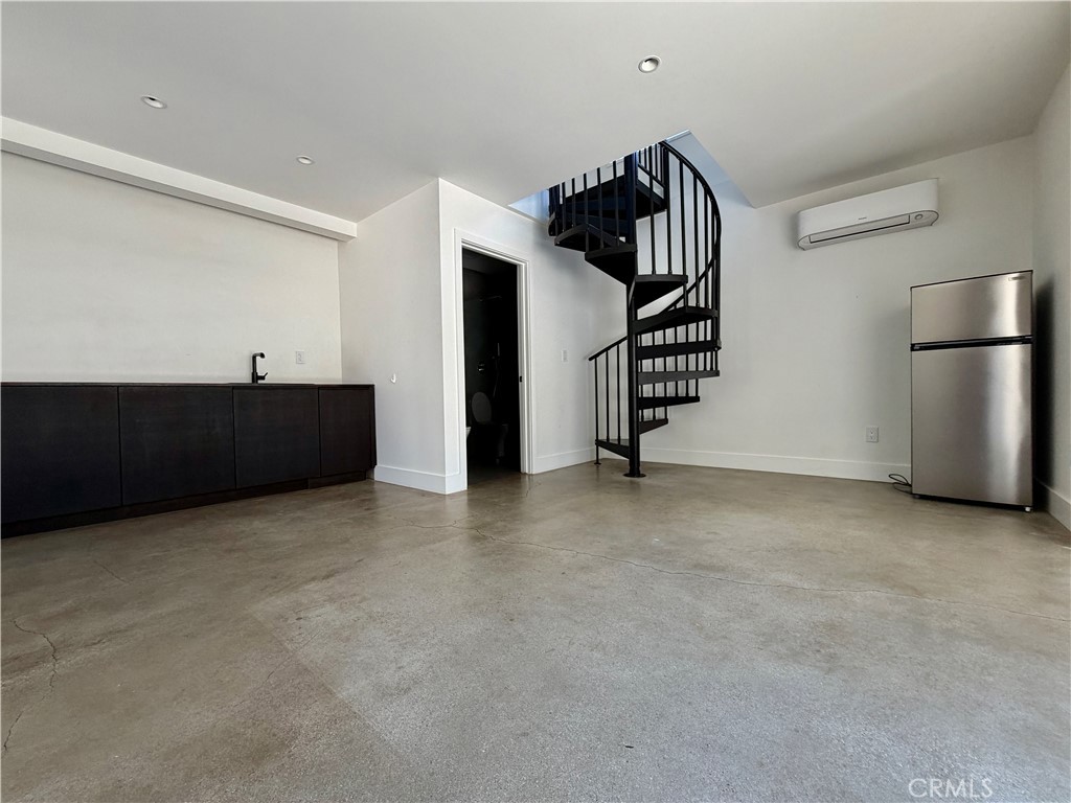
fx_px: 433
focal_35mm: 14
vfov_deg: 85.7
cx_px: 536
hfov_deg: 102.1
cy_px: 402
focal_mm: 2.22
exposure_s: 1/121
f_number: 2.2
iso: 200
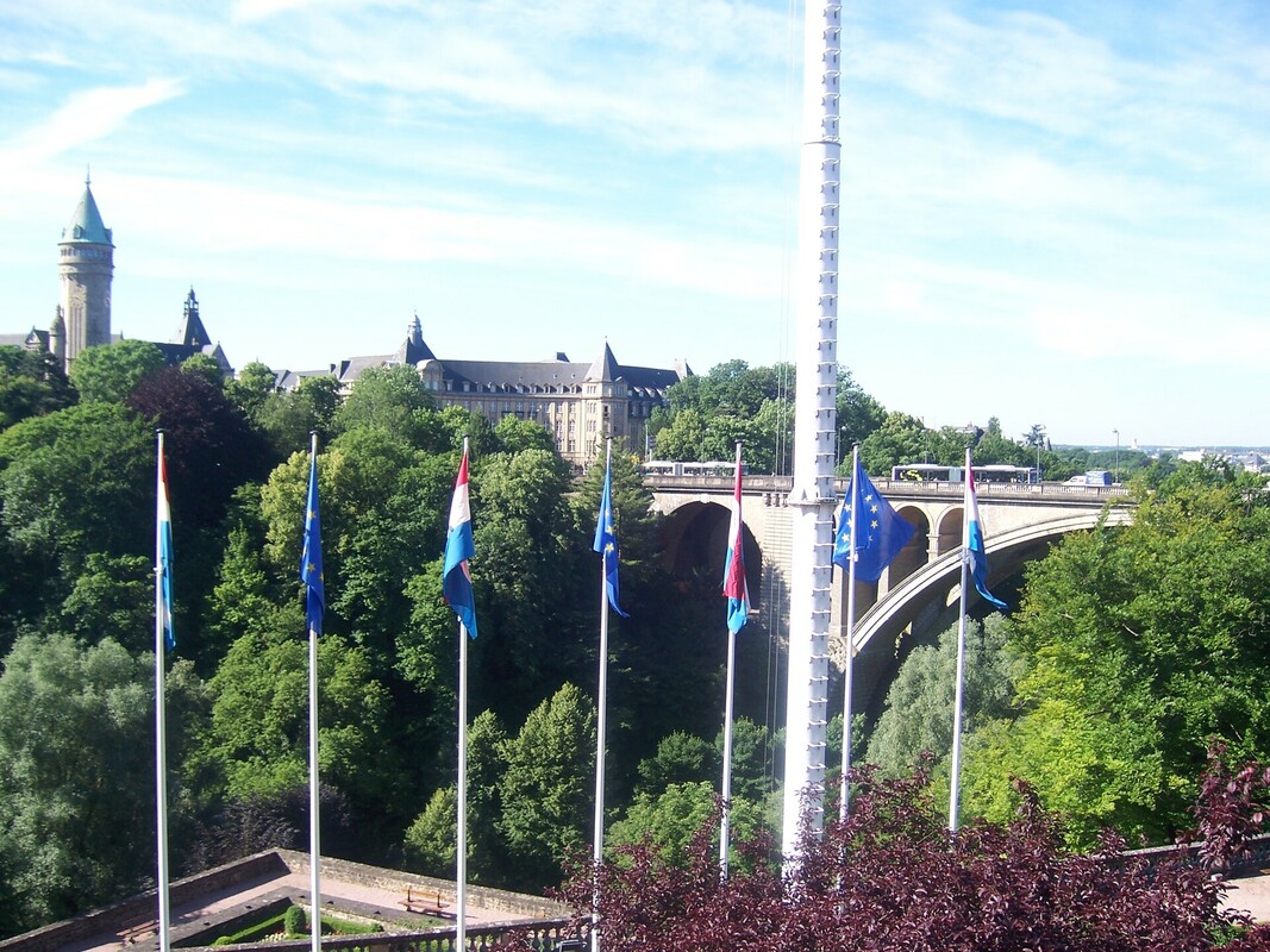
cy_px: 476
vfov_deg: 39.6
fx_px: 1321
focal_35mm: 36
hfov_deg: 51.4
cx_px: 635
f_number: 2.8
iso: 80
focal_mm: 6.2
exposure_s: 1/500
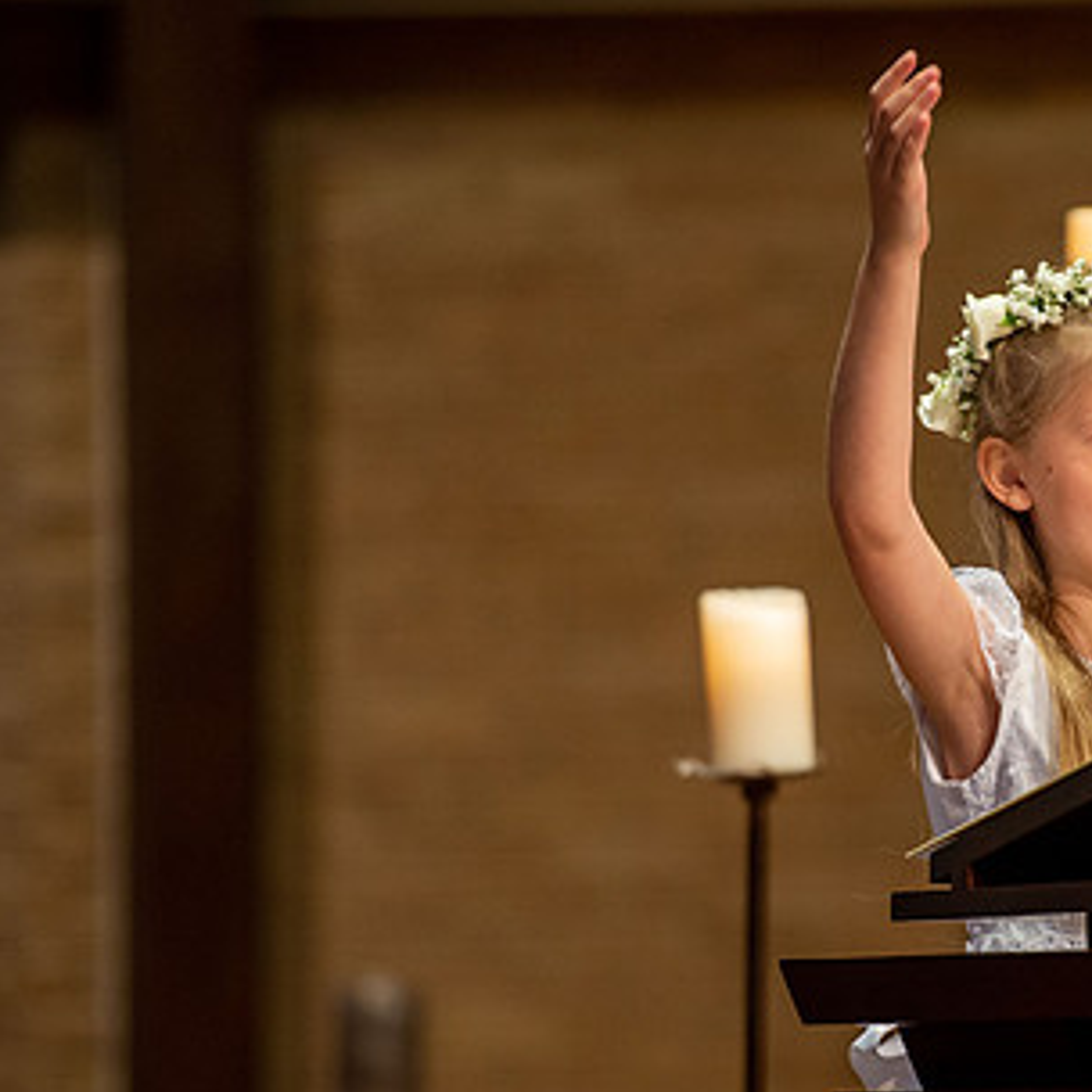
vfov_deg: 5.4
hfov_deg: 5.4
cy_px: 675
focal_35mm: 324
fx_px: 11564
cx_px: 1031
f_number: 3.2
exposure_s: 1/125
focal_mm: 200
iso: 1600
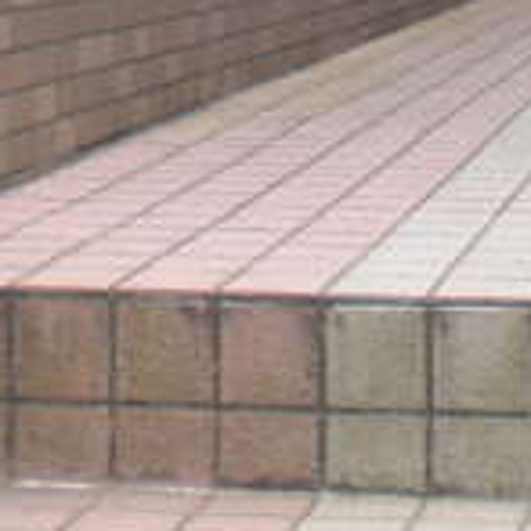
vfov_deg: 11.6
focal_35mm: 146
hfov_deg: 11.9
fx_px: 2534
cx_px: 368
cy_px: -177
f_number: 3.1
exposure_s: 1/80
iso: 50
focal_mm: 6.3
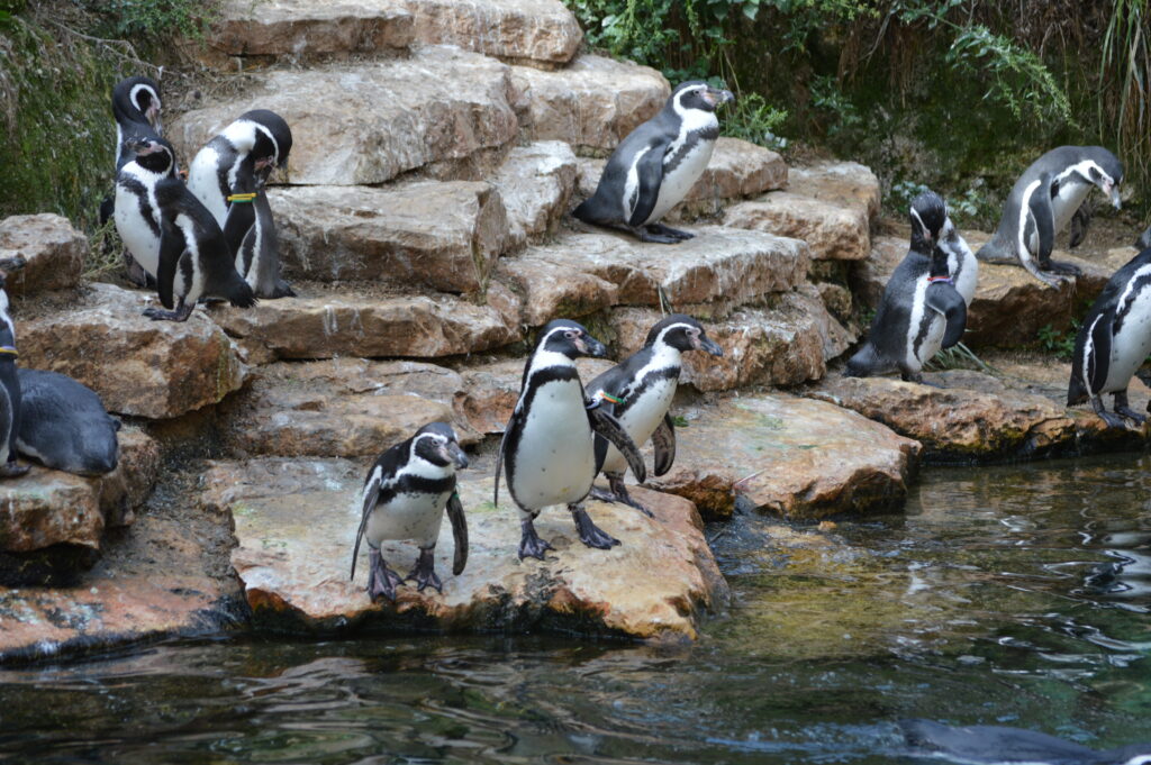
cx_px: 576
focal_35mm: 135
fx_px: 4313
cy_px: 382
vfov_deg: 10.1
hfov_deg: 15.2
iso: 100
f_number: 5.6
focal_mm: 90
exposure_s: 1/125
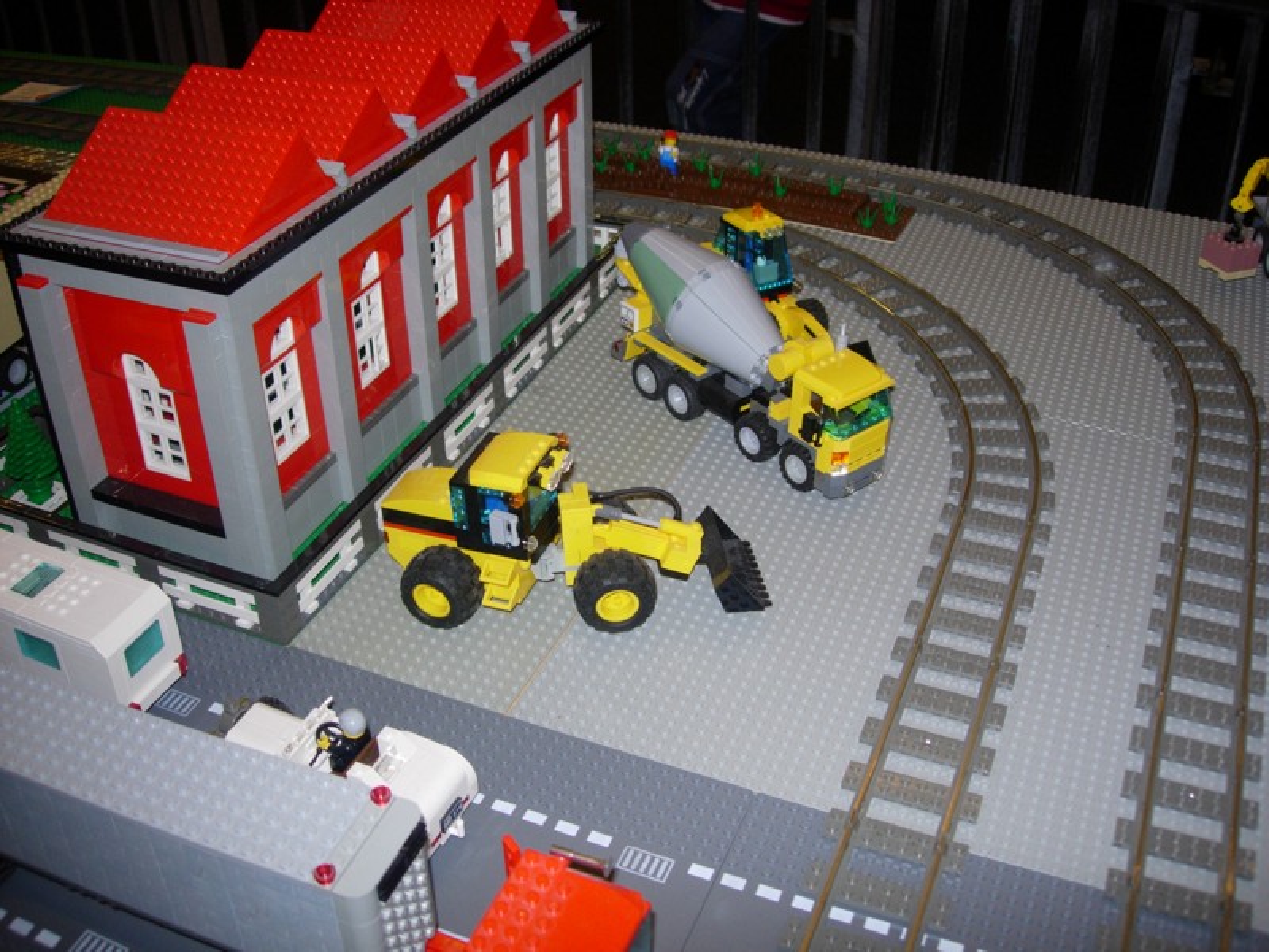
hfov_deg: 49.0
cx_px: 634
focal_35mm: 38
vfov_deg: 37.7
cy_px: 476
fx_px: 1393
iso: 79
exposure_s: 1/64
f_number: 2.8
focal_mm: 7.8
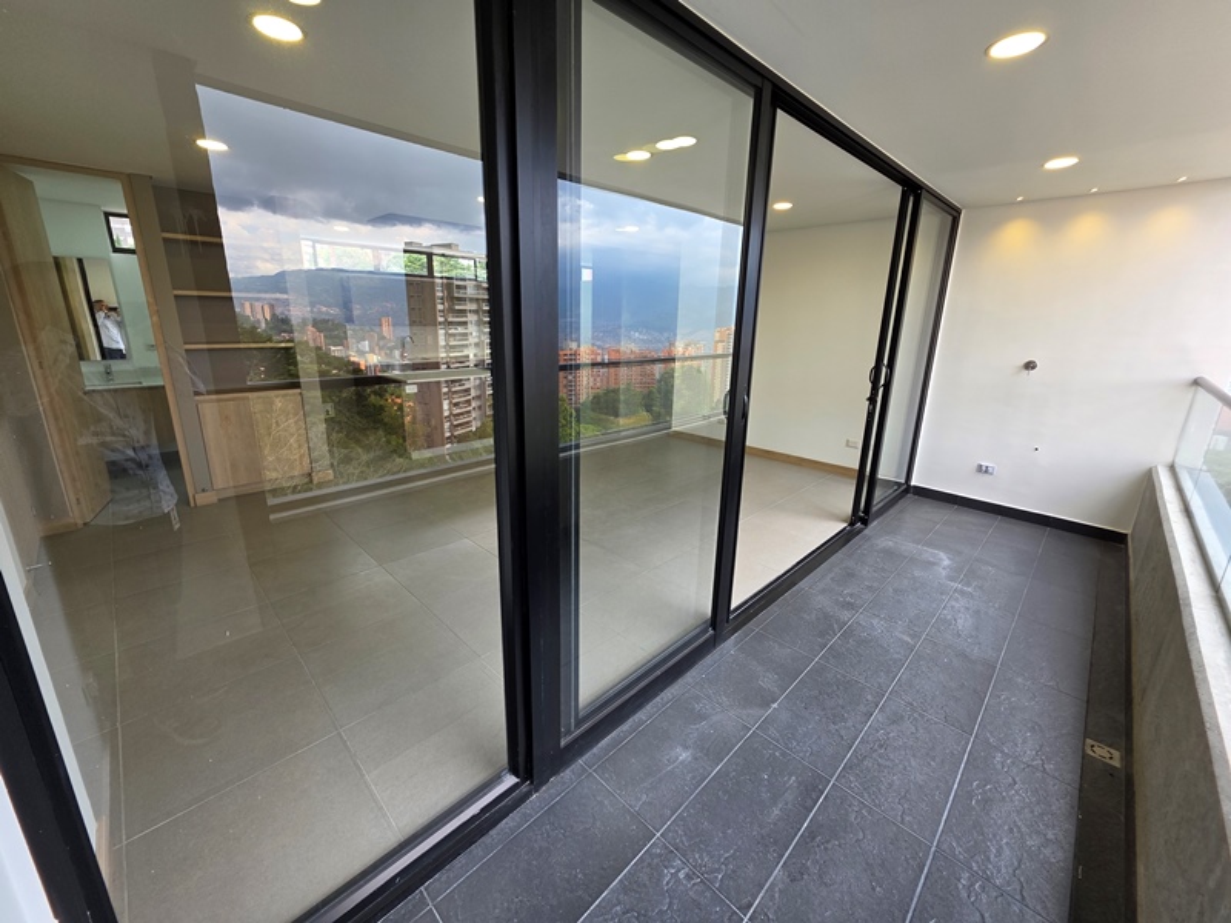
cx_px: 616
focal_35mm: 13
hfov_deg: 106.2
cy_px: 462
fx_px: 462
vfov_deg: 89.9
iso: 64
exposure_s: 1/120
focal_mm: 2.2
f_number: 1.9
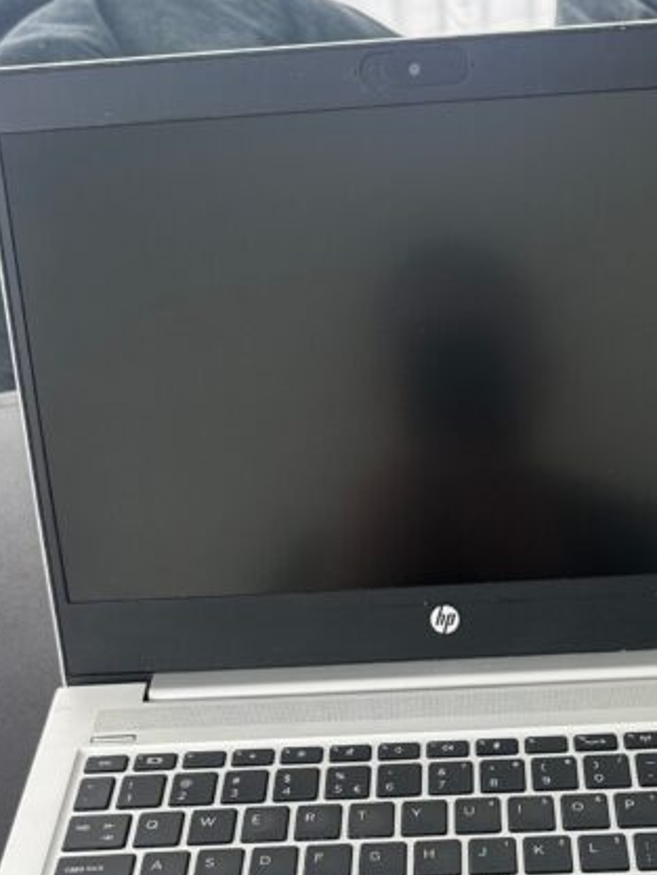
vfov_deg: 38.9
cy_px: 755
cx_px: 449
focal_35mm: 46
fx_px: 1163
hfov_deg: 31.2
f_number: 1.78
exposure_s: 1/93
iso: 250
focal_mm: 6.86
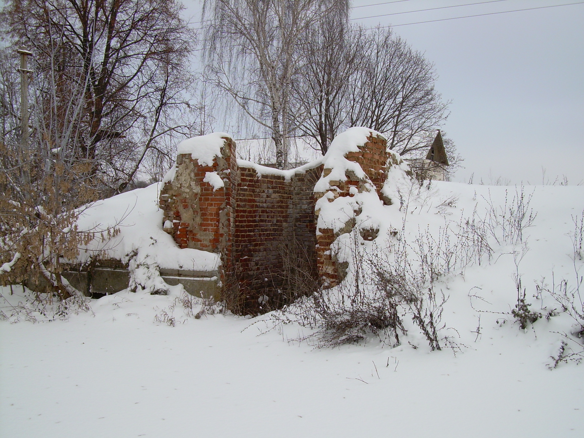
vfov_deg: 37.7
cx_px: 292
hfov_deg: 49.0
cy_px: 219
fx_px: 641
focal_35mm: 38
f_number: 4.6
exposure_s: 1/210
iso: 50
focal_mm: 6.3
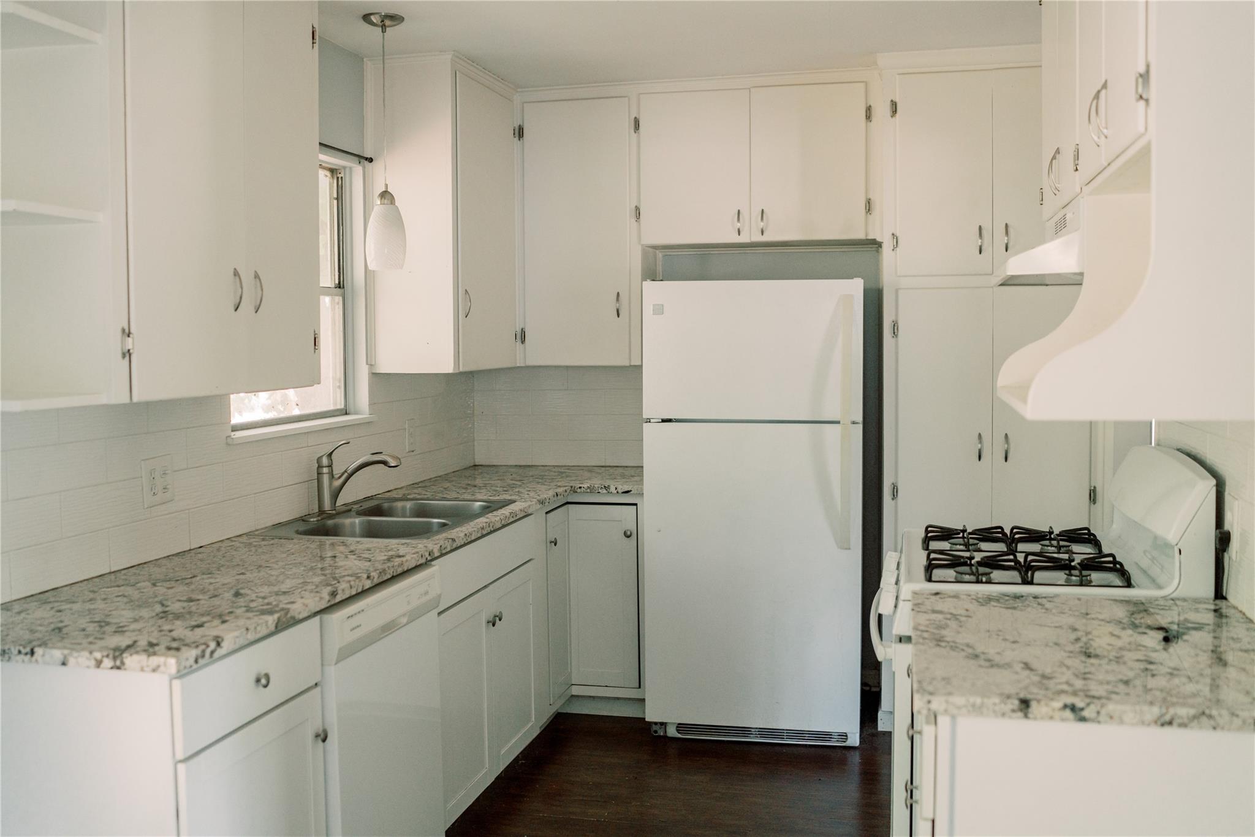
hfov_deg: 54.4
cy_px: 418
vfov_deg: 37.8
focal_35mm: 35
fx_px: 1220
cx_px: 628
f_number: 2.5
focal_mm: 35
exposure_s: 1/200
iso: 1600
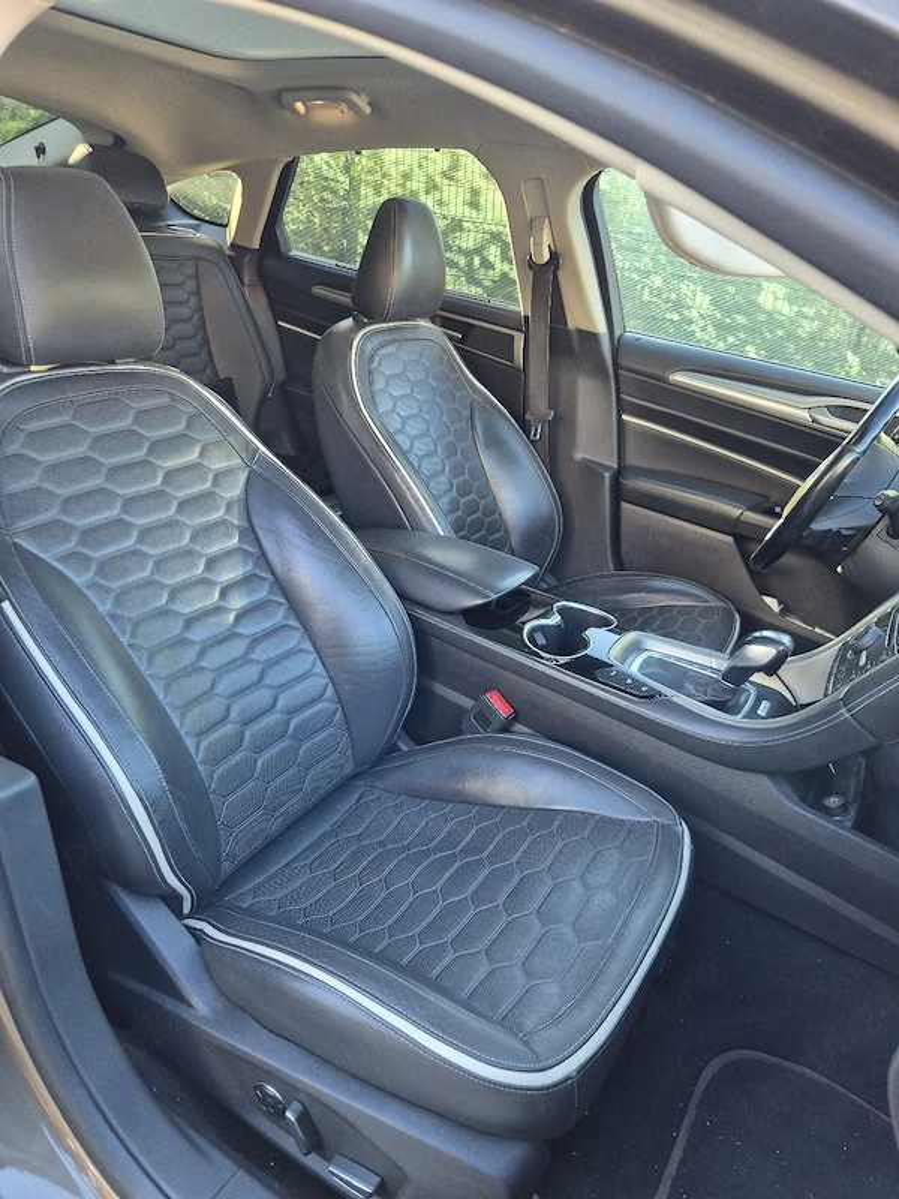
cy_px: 600
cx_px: 450
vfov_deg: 73.9
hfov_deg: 58.9
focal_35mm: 23
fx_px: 796
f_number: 1.8
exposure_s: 1/182
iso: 200
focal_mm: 5.4
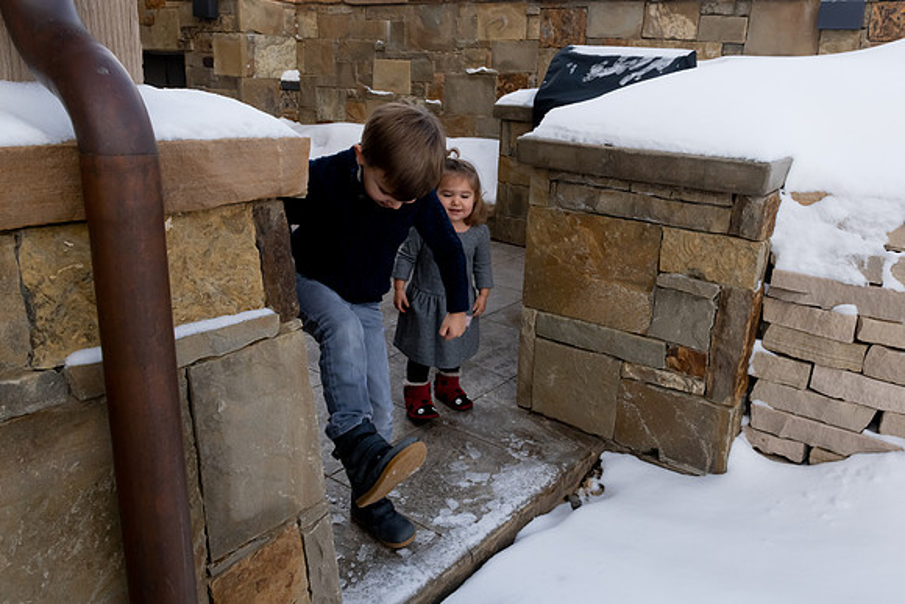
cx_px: 497
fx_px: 704
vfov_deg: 46.3
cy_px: 268
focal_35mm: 28
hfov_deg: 65.3
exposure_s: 1/500
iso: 1250
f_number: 11
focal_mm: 24
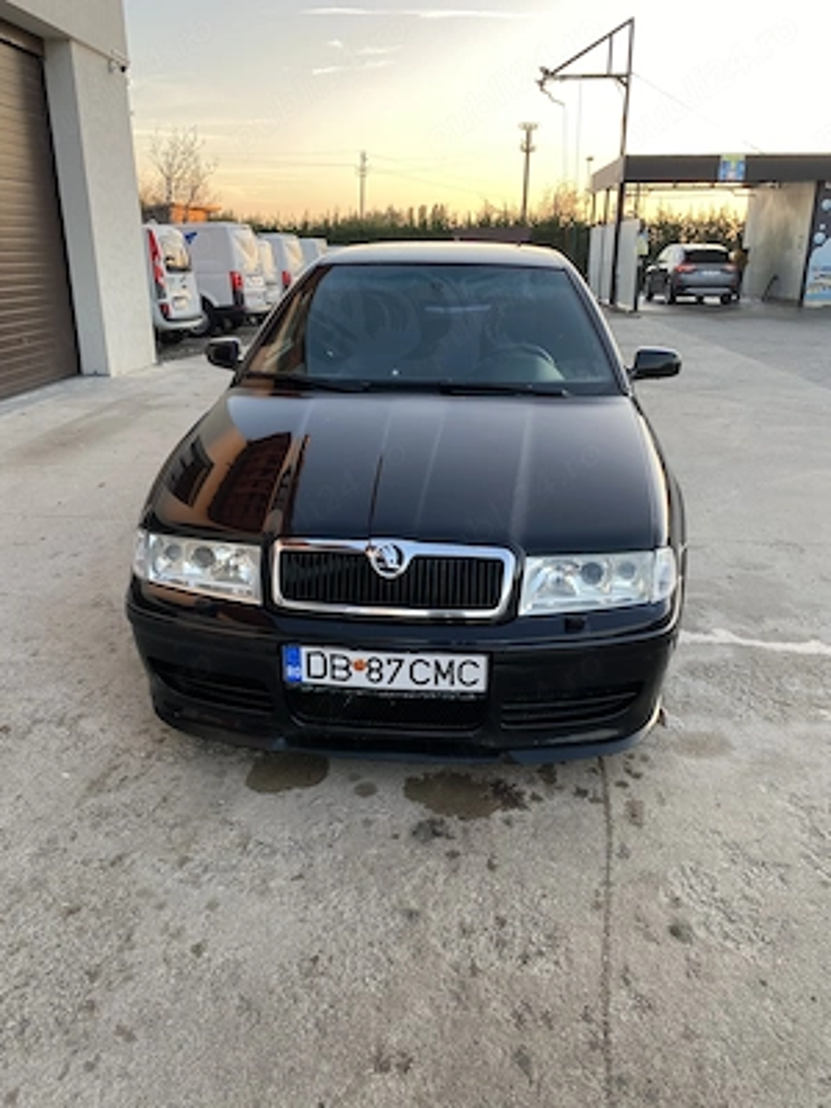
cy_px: 554
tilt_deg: -19.3
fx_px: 832
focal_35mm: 26
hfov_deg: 53.1
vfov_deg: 67.3
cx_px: 416
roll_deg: -0.2
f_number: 1.8
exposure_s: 1/122
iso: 50
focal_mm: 4.25
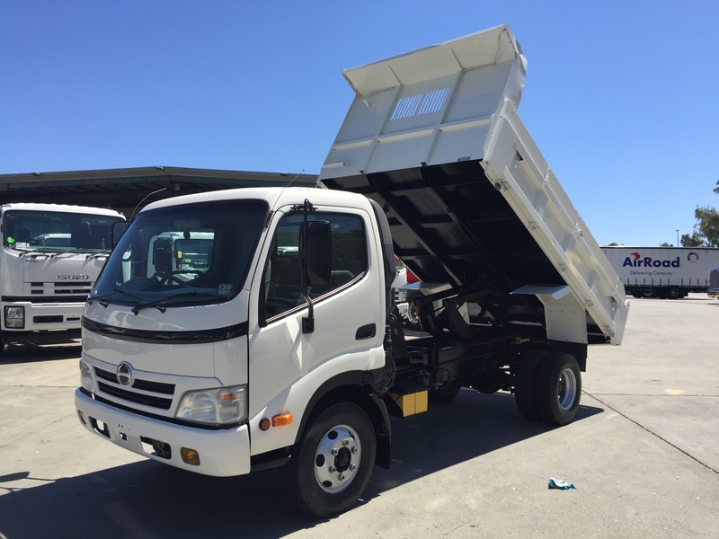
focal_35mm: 29
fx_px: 602
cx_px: 360
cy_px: 270
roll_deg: -1.7
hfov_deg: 61.7
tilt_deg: +1.6
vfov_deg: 48.2
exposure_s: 1/1412
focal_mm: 4.15
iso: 32
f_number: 2.2
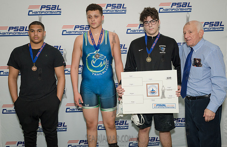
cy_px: 67
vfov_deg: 33.9
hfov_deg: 50.3
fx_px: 242
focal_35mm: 39
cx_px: 107
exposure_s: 1/250
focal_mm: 35
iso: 1600
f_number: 5
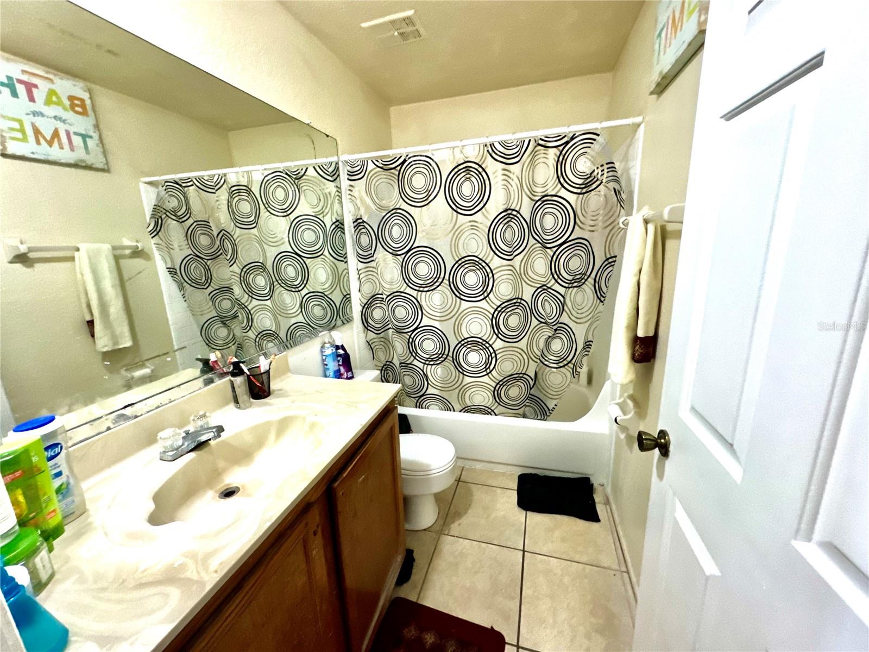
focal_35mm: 14
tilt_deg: -14.5
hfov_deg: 102.1
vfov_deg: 85.7
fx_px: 351
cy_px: 326
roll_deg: +2.1
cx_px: 434
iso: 800
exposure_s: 1/60
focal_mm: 2.22
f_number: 2.2
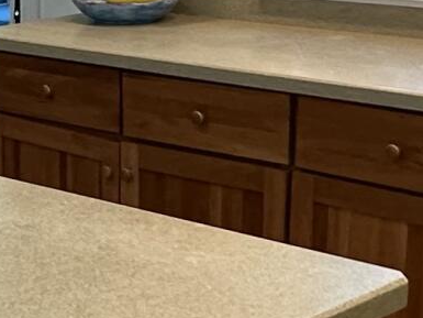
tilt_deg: -15.8
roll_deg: +2.0
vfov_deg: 13.6
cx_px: -36
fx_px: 1332
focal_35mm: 109
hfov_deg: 17.5
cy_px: 205
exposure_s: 1/120
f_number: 2.2
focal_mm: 2.22
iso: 320
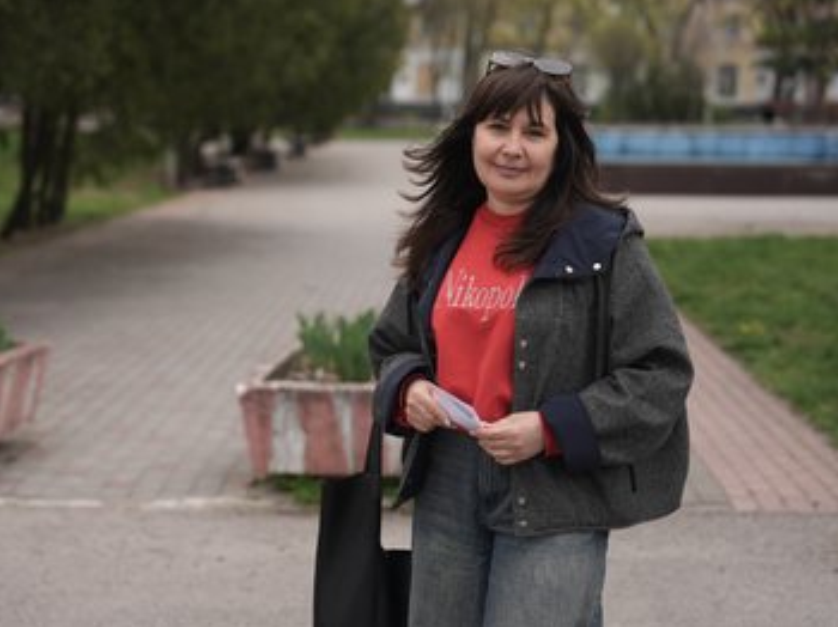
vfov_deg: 19.1
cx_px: 362
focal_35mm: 77
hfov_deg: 25.3
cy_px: 310
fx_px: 1863
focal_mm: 70
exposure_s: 1/2500
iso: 500
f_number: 2.8
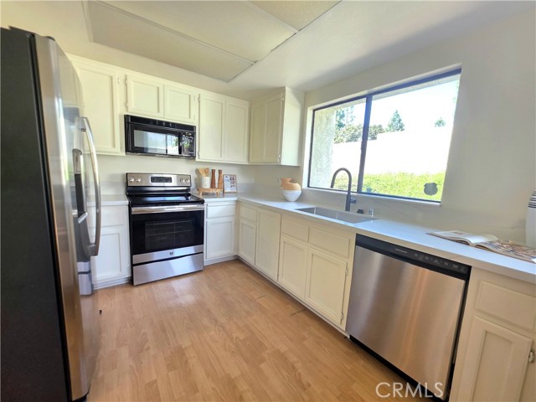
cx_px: 268
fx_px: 201
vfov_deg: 89.9
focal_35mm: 13
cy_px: 201
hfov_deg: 106.2
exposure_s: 1/120
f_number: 1.9
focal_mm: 2.2
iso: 160
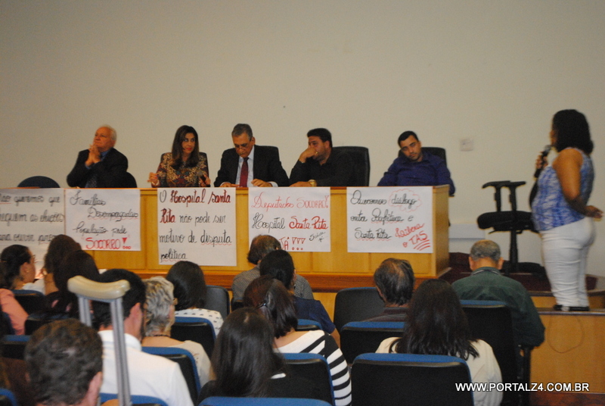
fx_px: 1136
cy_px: 203
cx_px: 302
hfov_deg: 29.8
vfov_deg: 20.2
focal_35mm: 68
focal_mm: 45
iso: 1600
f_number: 5.3
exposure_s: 1/30
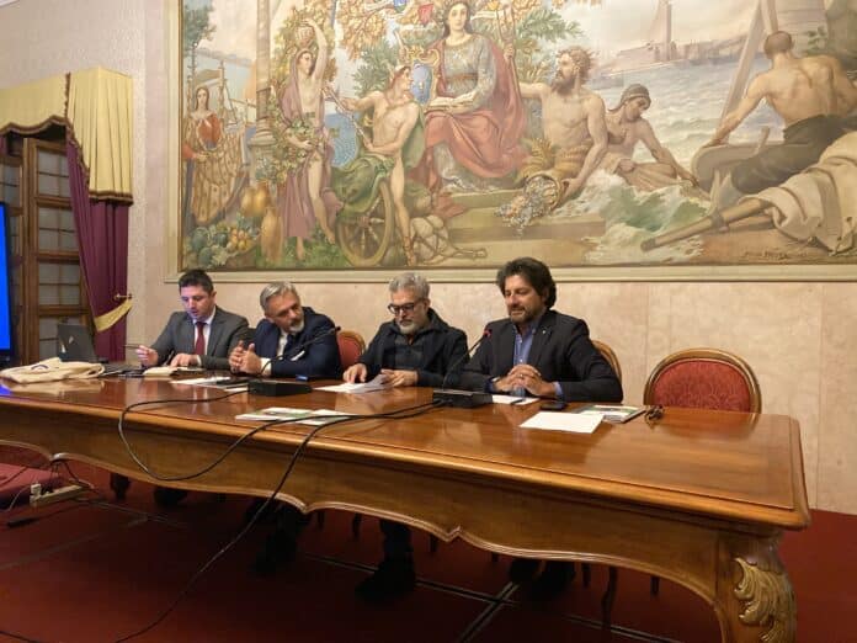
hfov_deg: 67.3
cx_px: 428
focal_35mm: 26
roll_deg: -1.2
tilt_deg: -2.1
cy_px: 322
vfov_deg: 53.1
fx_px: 644
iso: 500
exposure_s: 1/50
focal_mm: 4.25
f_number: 1.8
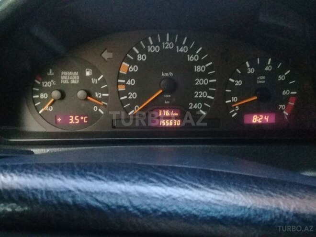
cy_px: 118
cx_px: 158
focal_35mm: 31
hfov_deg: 58.4
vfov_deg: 45.4
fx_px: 283
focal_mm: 3.3
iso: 800
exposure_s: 1/17
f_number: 2.2
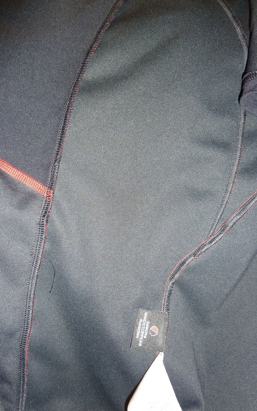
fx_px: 303
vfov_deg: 68.4
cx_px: 103
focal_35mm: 27
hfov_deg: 45.8
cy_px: 206
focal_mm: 4.1
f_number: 3.3
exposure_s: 1/8
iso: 200
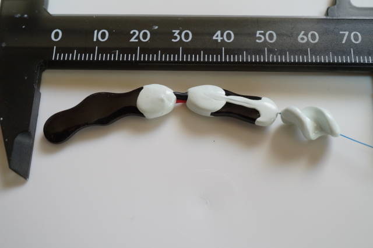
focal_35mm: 45
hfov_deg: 43.7
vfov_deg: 29.8
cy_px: 124
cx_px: 186
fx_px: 466
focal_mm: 30
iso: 1600
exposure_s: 1/125
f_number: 5.6
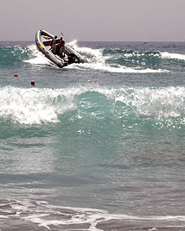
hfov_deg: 8.3
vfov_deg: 10.3
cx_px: 100
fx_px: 1281
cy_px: 132
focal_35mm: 187
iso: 80
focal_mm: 23.7
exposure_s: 1/500
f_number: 7.4
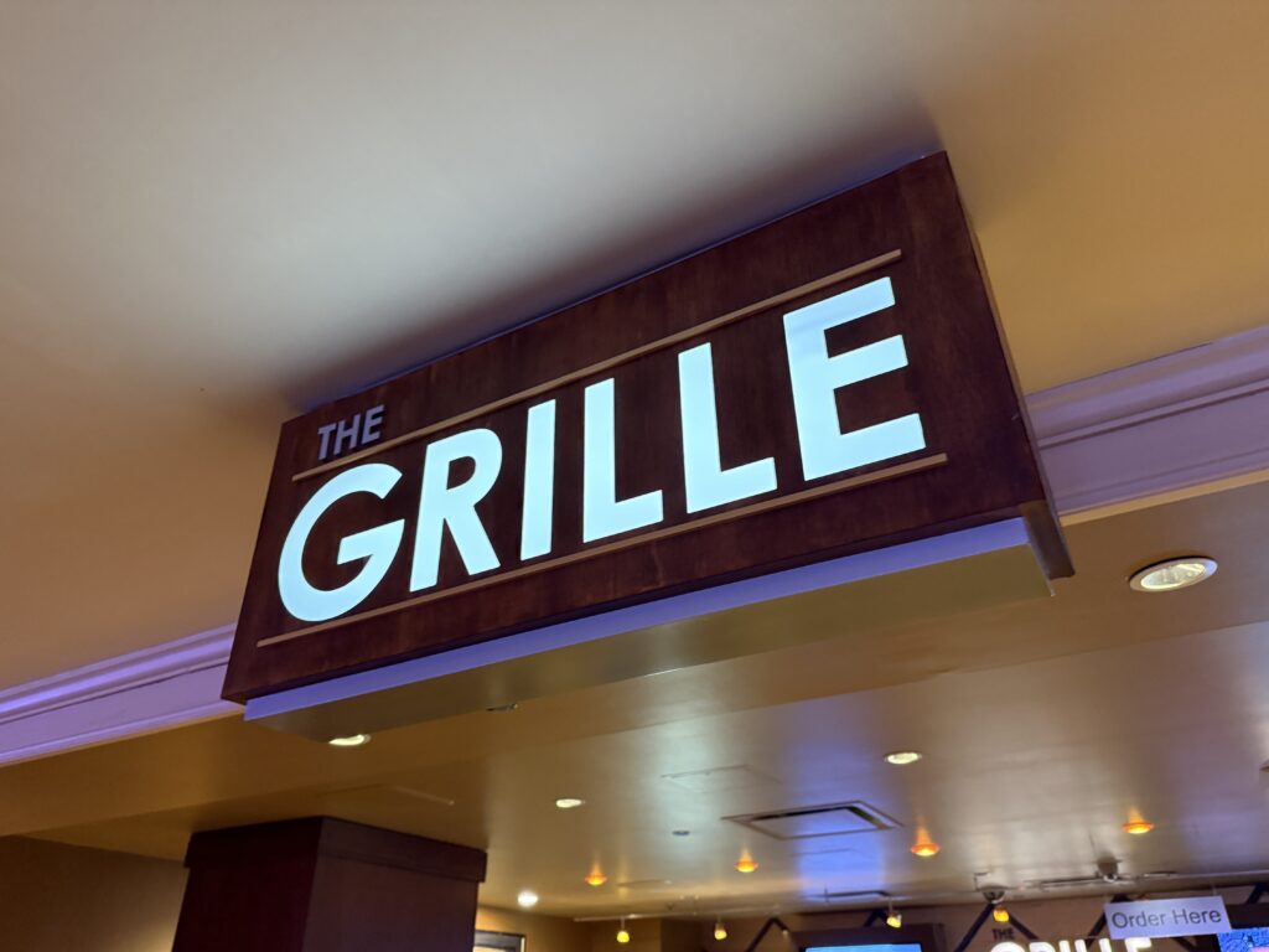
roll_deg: +0.7
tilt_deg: +30.4
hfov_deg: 71.6
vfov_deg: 56.8
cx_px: 634
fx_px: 880
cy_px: 476
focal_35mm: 24
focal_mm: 6.76
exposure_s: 1/40
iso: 640
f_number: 1.78
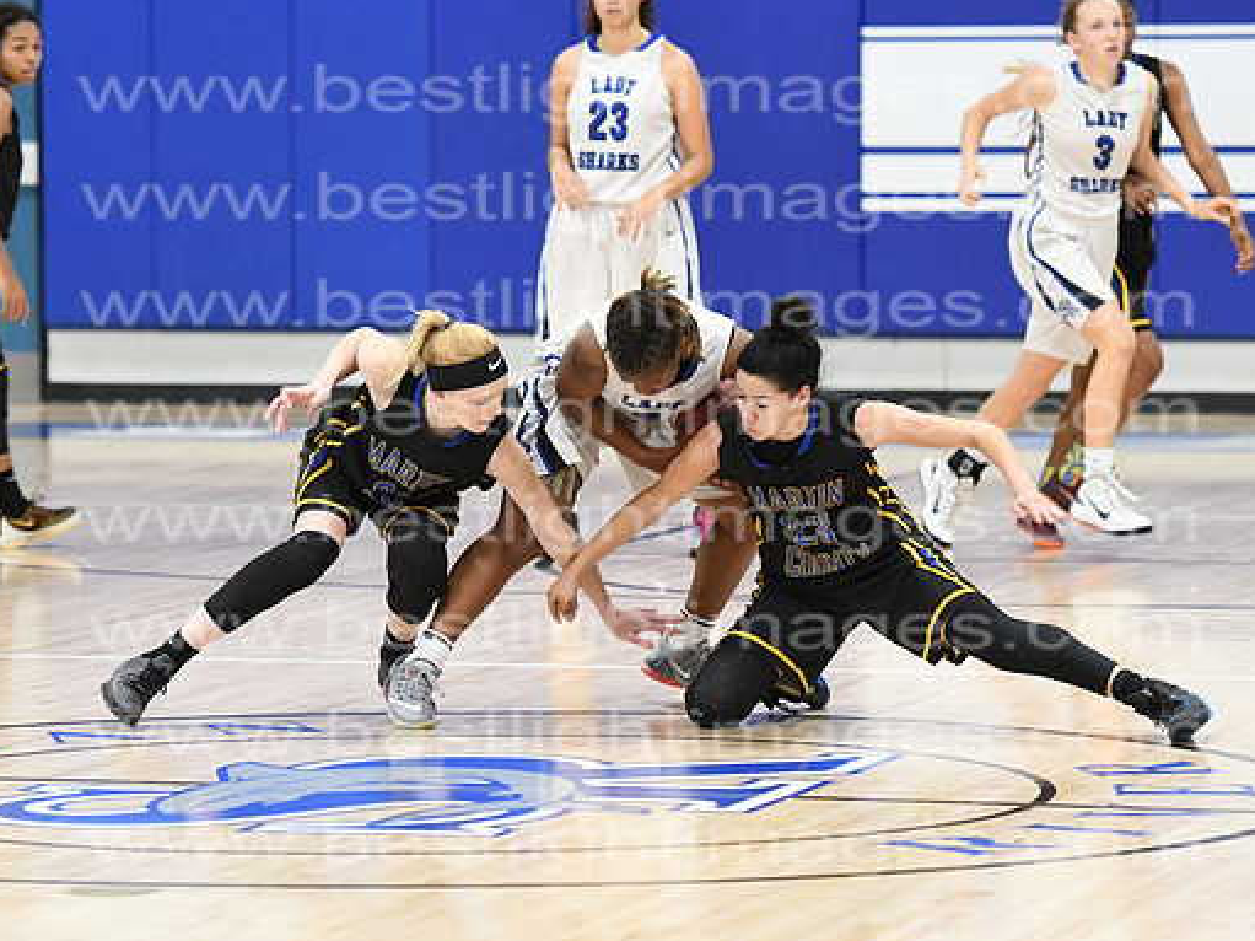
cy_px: 470
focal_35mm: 205
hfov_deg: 9.7
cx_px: 646
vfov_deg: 7.3
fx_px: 7414
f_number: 3.2
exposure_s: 1/640
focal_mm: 125
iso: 5000
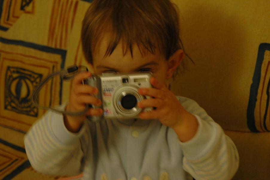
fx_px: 899
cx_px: 135
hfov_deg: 17.1
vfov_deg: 11.4
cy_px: 90
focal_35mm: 120
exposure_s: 1/8
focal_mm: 80
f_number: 4.5
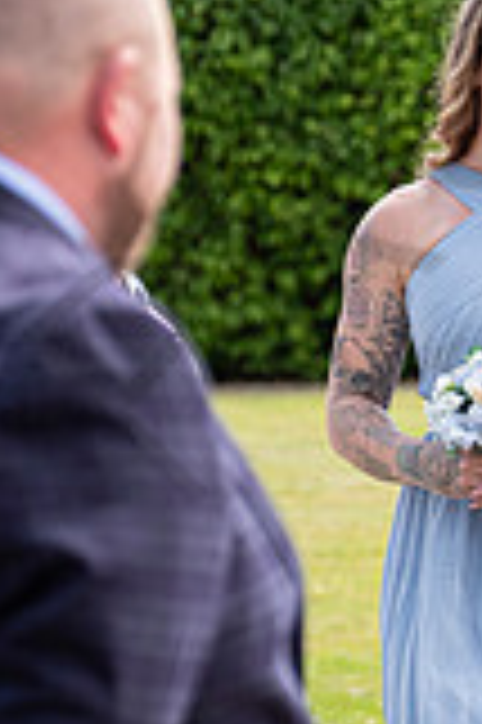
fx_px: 6319
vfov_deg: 6.6
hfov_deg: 4.4
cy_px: 202
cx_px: 518
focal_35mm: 314
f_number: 3.2
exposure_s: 1/640
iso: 200
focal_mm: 74.4
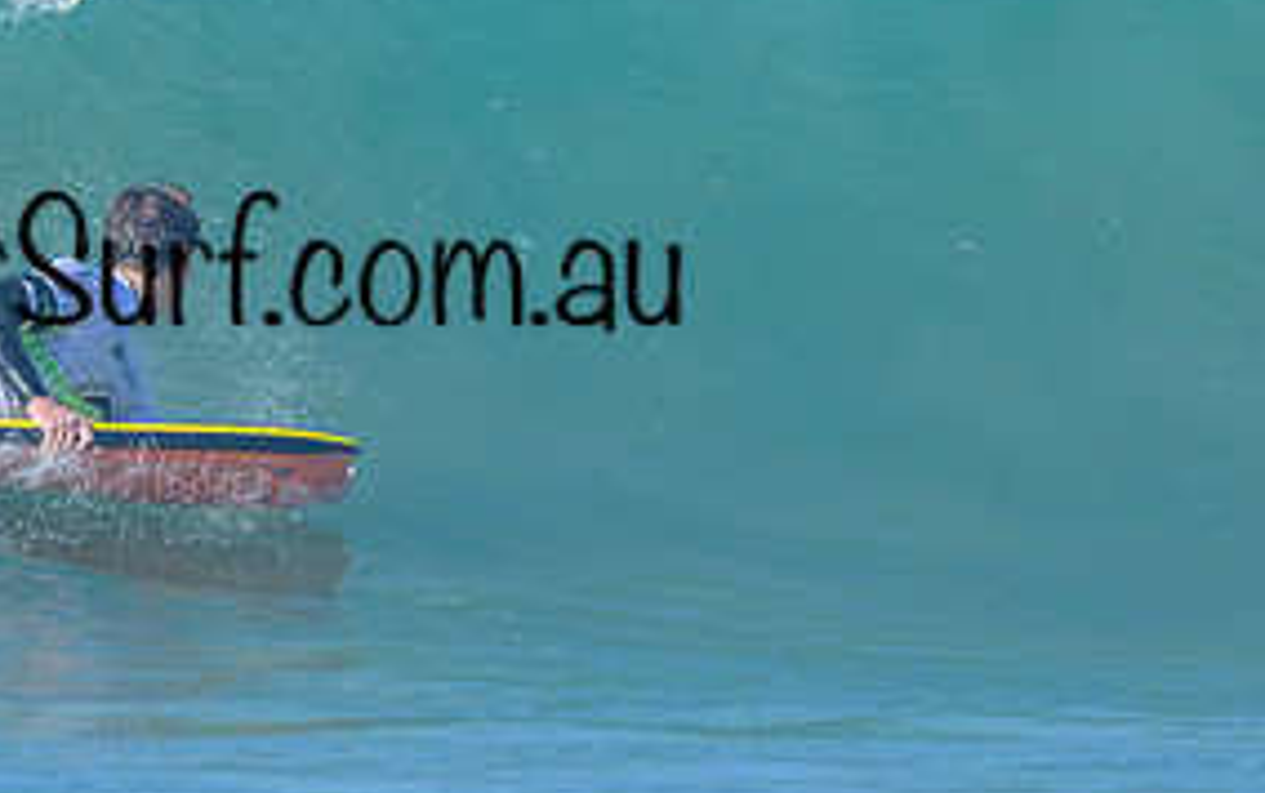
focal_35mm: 2495
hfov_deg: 0.8
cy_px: 223
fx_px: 86084
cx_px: 209
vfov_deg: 0.5
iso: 400
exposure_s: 1/2000
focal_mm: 800
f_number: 6.3
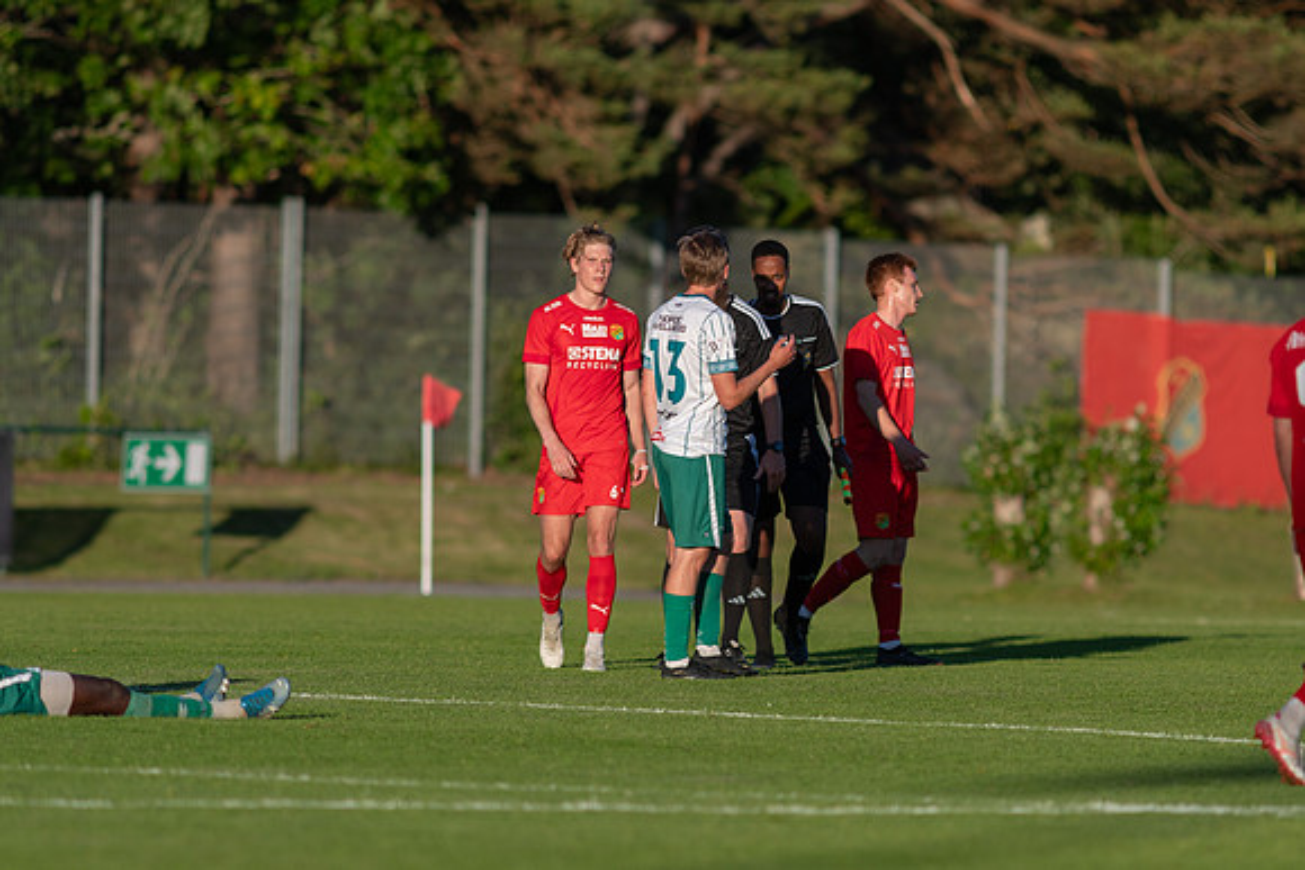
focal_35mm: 458
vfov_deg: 3.0
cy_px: 435
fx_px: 16596
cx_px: 652
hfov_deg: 4.5
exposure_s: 1/1600
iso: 125
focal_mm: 300
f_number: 3.2
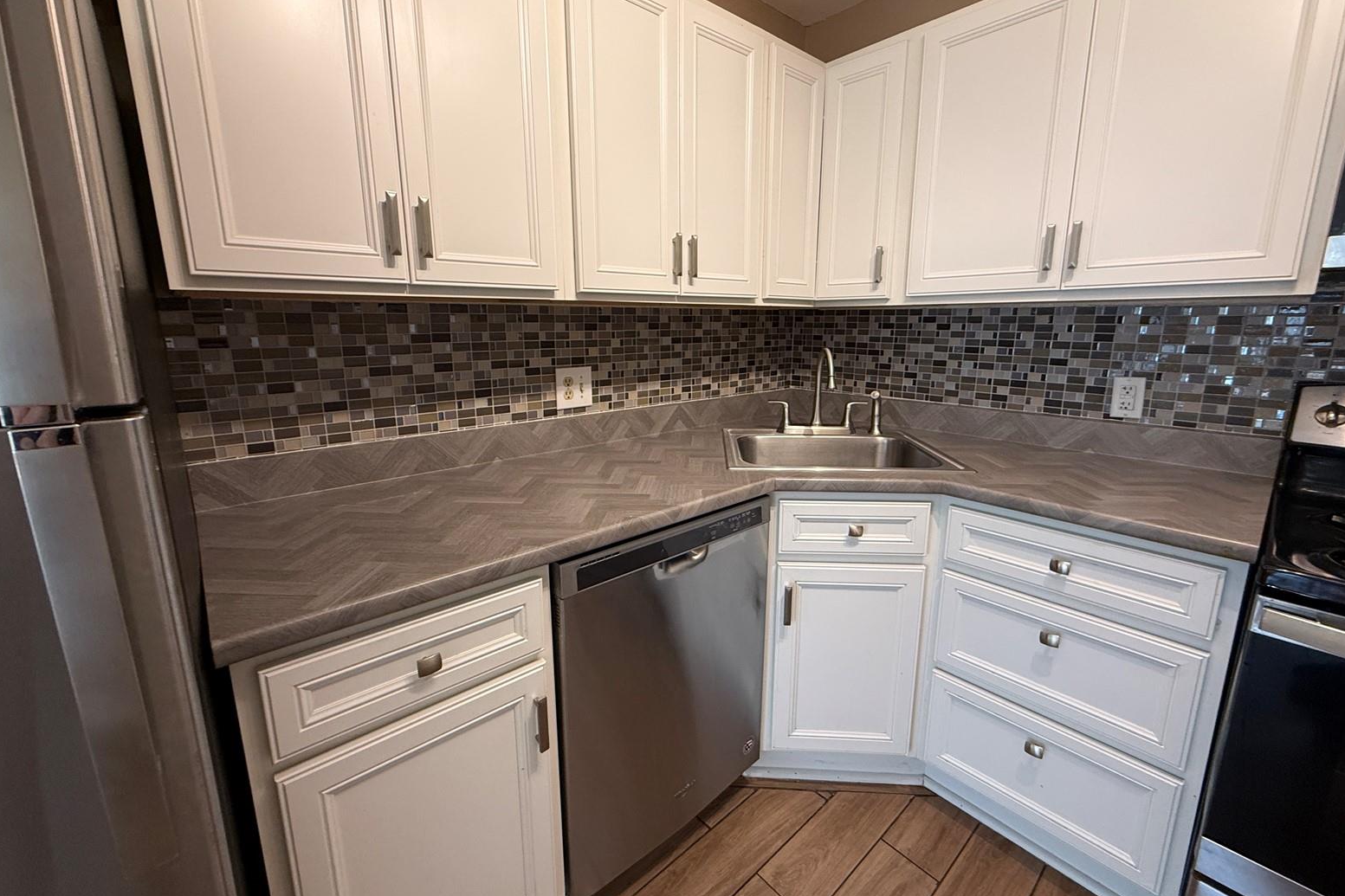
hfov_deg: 100.4
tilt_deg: -11.8
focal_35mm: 15
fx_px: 560
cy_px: 435
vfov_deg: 77.3
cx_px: 675
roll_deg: -0.5
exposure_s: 1/60
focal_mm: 2.22
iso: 200
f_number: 2.2
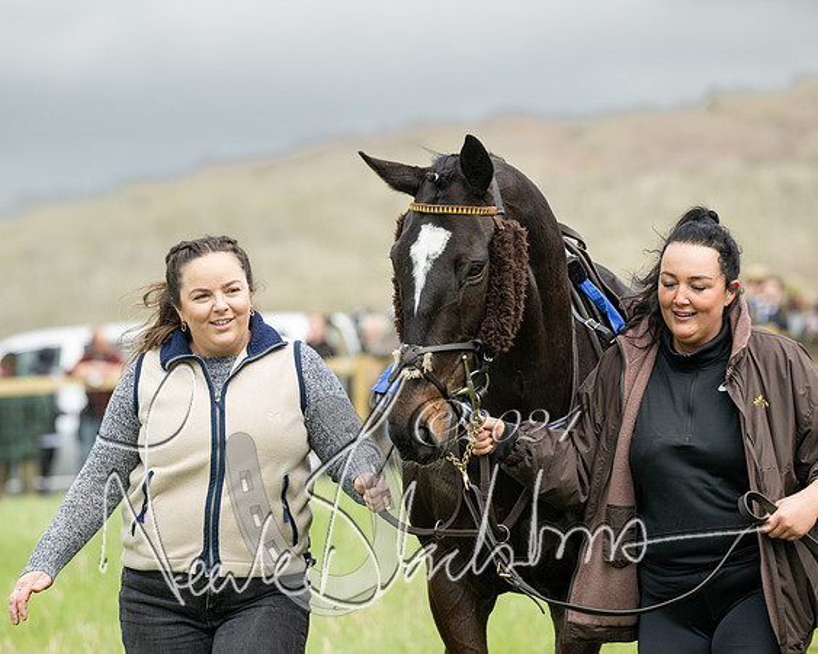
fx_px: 5451
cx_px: 327
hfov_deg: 8.6
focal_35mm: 225
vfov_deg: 6.9
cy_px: 327
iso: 400
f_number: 5
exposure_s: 1/1000
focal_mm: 200
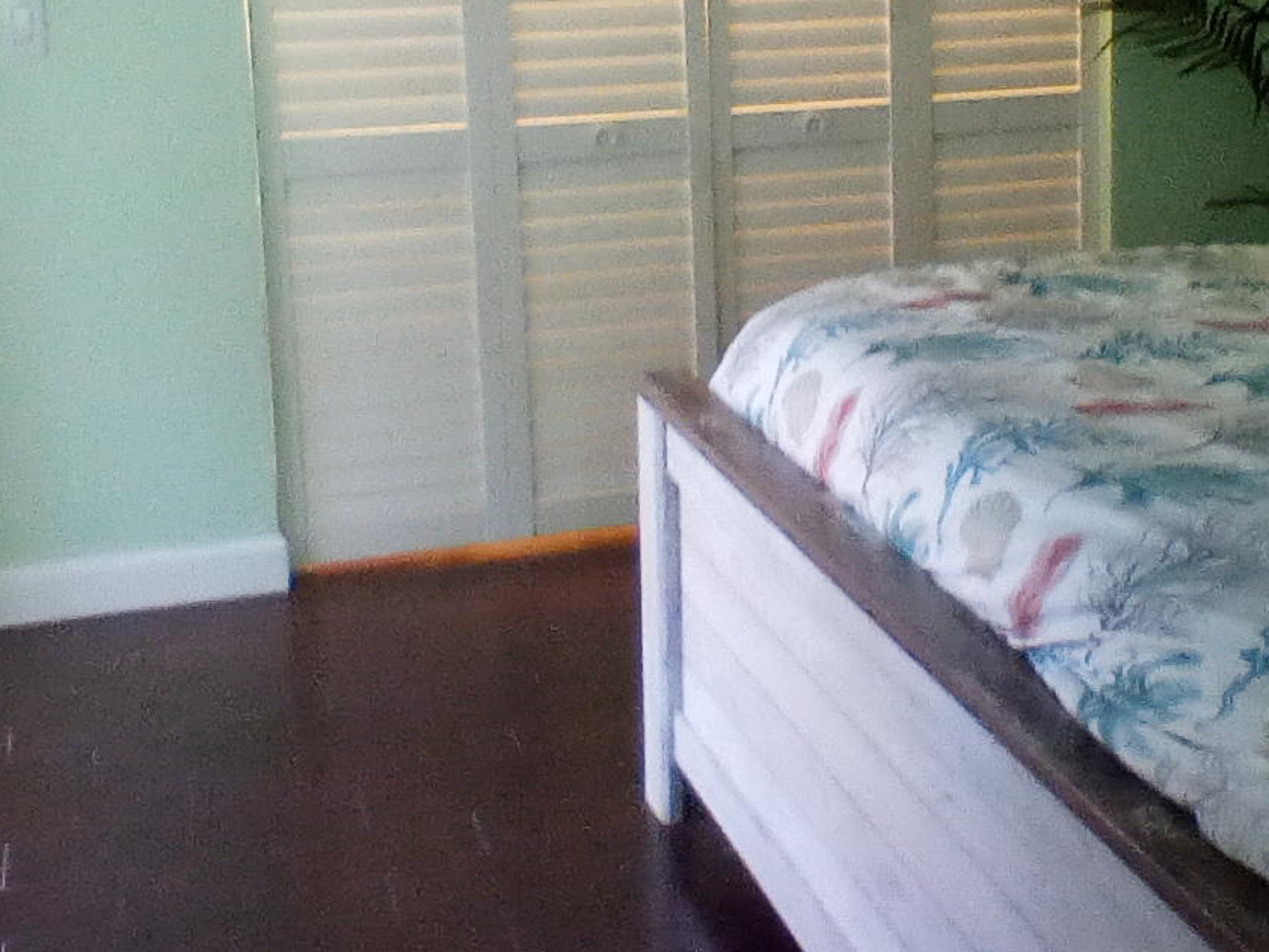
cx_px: 910
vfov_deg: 24.5
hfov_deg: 32.2
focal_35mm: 59
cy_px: 201
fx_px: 2163
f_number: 2.4
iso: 428
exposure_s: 1/17.1
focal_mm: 2.38
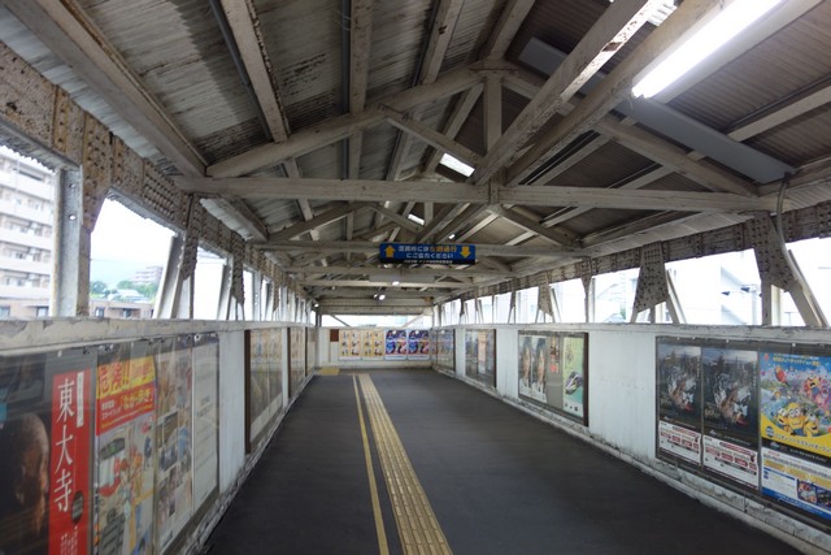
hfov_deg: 65.5
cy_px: 278
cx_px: 416
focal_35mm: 28
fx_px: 646
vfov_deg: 46.4
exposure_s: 1/40
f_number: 1.8
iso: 125
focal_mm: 10.4
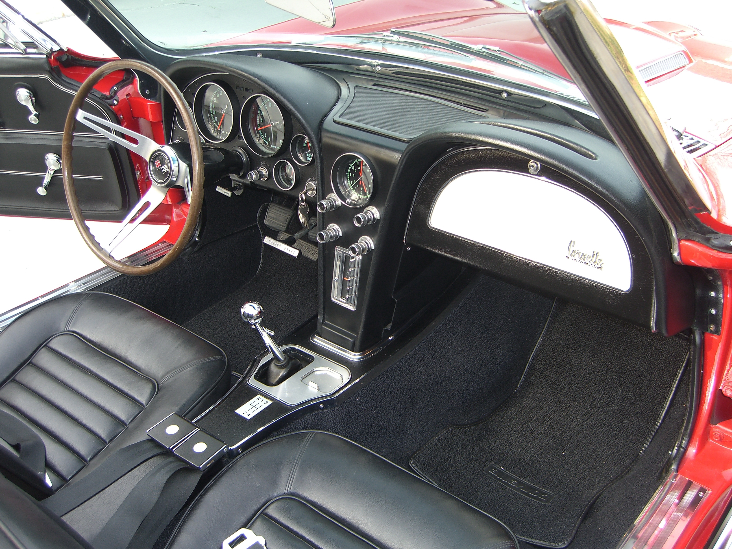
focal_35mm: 38
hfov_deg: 49.0
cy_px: 274
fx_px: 804
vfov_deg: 37.7
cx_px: 366
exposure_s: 1/100
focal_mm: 7.9
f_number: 2.8
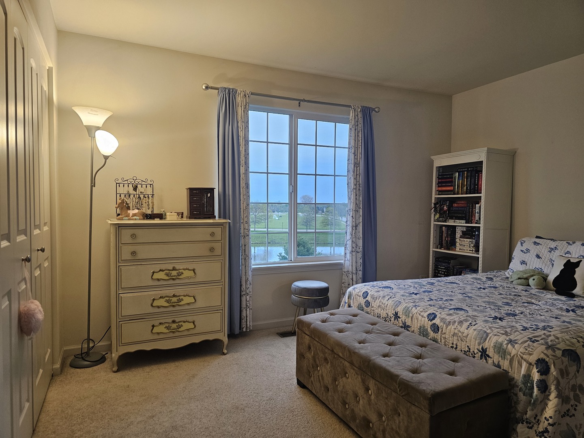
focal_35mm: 23
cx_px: 292
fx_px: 388
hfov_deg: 73.9
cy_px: 219
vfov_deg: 58.9
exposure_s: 1/120
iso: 160
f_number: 1.7
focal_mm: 6.3
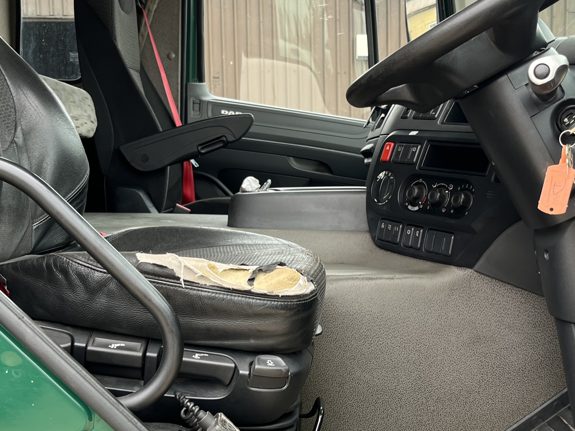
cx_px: 324
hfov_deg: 38.1
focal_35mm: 50
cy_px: 288
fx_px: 830
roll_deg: +0.5
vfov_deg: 28.9
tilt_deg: -7.4
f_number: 1.6
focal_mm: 5.1
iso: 40
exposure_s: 1/124
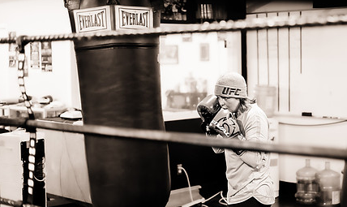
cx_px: 219
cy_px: 91
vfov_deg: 17.0
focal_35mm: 74
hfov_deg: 28.1
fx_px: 691
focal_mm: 50
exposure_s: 1/400
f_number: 1.8
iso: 2000
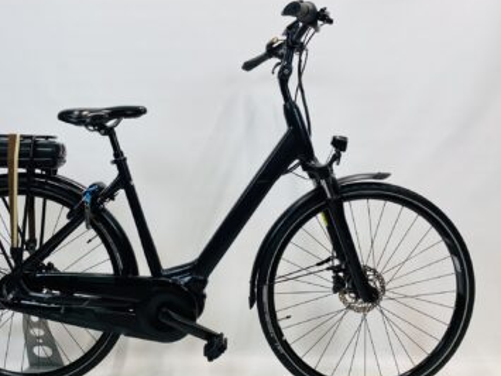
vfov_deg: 42.9
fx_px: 477
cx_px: 205
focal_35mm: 33
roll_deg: +0.5
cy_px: 198
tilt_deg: -7.4
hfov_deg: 55.0
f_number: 1.8
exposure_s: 1/100
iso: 50
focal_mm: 4.25
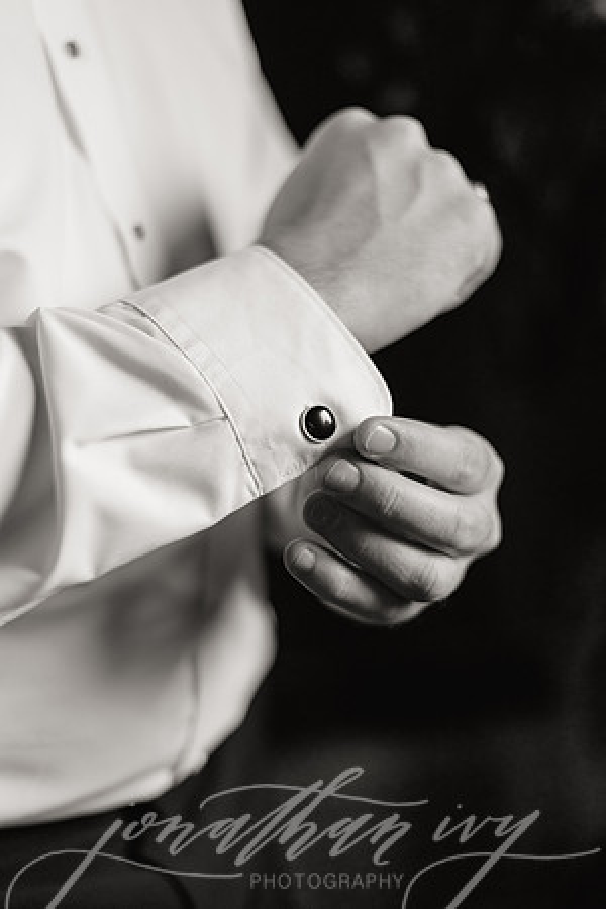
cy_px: 454
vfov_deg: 39.6
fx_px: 1262
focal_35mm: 50
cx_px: 303
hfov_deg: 27.0
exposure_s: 1/1000
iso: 1600
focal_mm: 50
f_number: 2
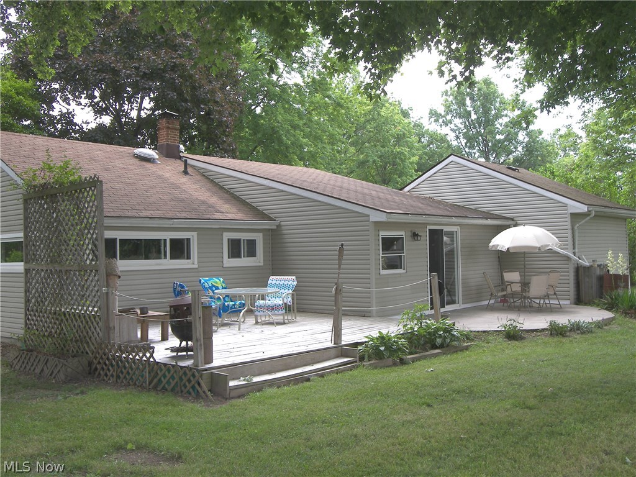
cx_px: 318
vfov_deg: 39.7
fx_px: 661
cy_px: 238
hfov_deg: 51.4
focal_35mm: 36
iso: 50
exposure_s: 1/160
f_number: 3.2
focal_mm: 7.7
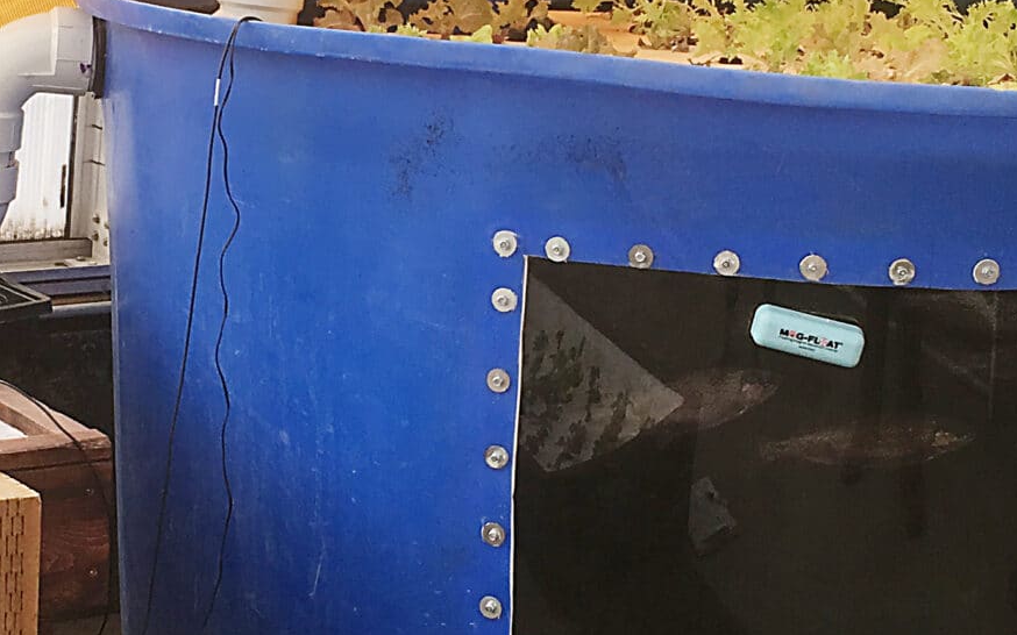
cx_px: 297
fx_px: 2494
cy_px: 274
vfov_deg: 14.5
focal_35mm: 90
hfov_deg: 22.9
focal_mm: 4.15
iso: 25
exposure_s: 1/163
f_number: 2.2
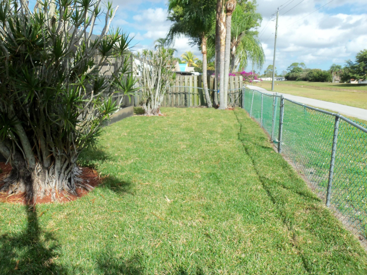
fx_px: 307
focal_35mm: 29
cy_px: 138
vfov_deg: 48.2
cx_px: 184
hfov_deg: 61.7
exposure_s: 1/100
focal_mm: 5.2
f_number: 8.6
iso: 80
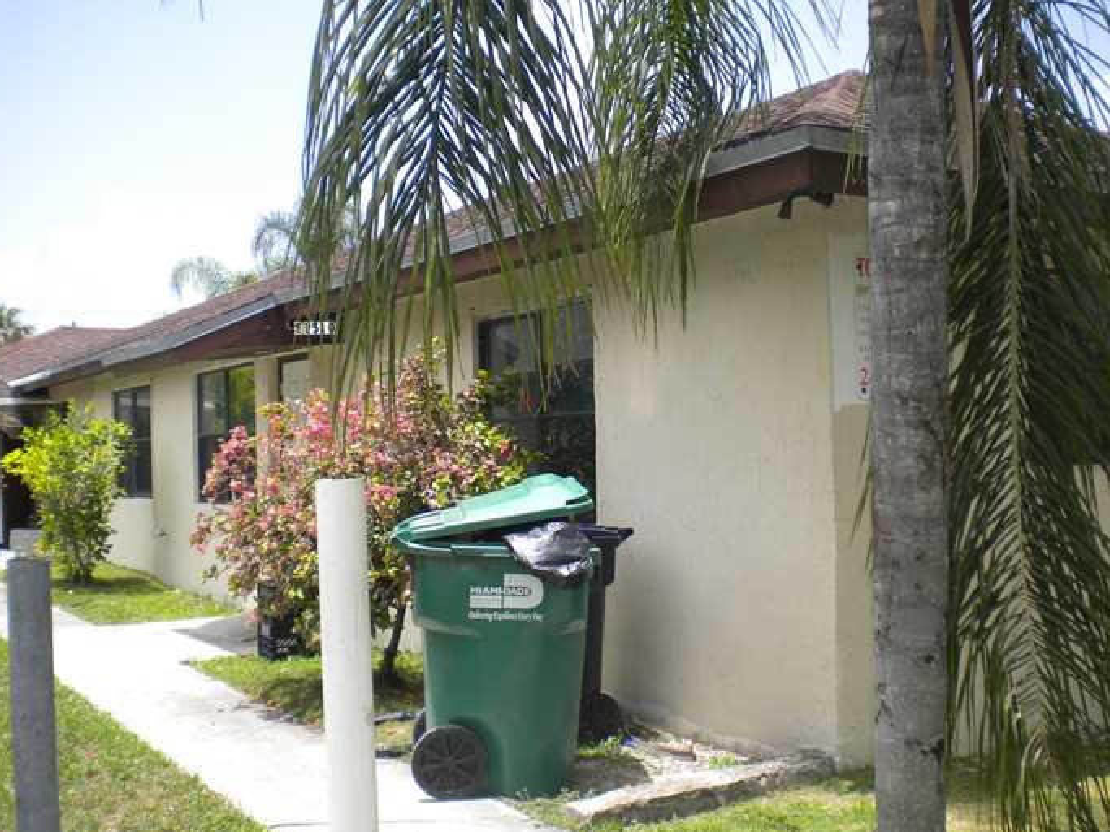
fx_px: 1314
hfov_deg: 45.8
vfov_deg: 35.1
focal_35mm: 41
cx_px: 579
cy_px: 460
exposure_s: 1/483
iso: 113
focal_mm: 6.3
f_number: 4.6
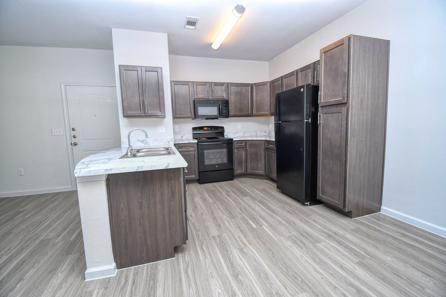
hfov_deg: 100.4
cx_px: 223
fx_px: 186
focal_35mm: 15
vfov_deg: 77.3
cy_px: 148
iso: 500
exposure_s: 1/60
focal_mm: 10
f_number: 6.3
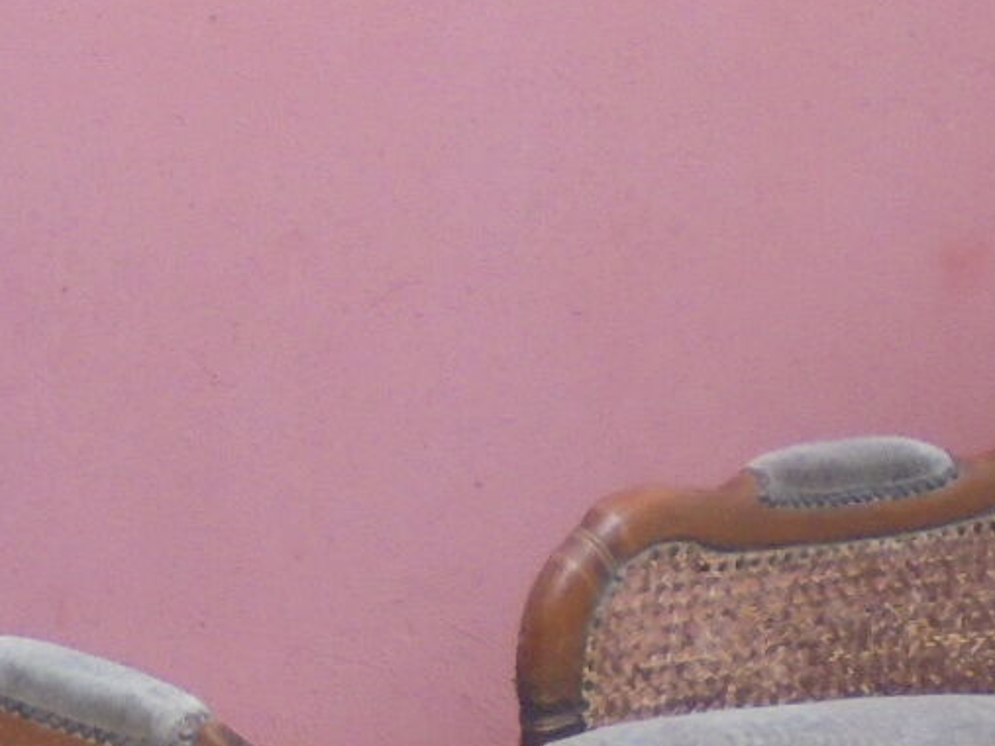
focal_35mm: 133
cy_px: 1019
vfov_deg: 10.8
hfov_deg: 14.2
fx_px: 3822
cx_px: -298
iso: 100
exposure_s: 1/125
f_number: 3.5
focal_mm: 4.6
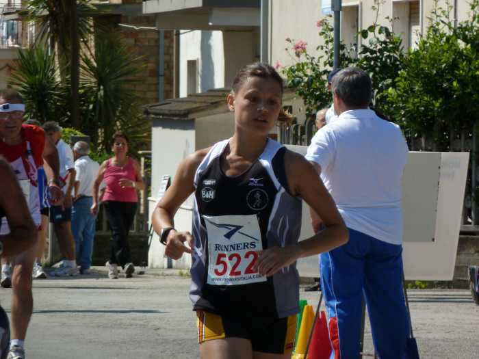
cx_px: 240
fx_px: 4151
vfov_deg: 5.0
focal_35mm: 300
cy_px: 180
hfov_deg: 6.6
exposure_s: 1/800
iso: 160
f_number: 4.9
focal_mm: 49.2
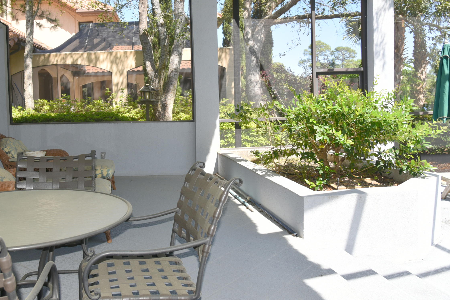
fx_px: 400
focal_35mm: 32
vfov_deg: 41.0
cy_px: 125
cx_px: 169
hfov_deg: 58.0
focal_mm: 24
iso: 125
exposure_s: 1/125
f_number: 5.6
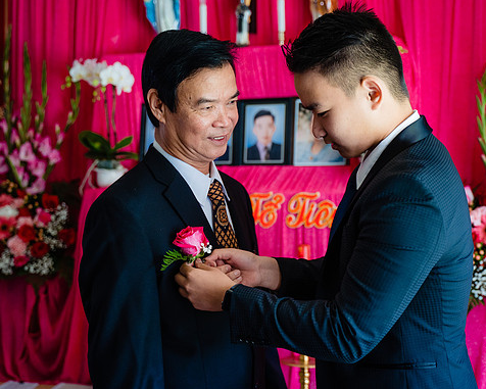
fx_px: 863
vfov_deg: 25.4
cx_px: 247
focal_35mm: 60
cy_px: 202
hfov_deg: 31.4
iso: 1600
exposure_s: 1/200
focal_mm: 51
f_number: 2.8
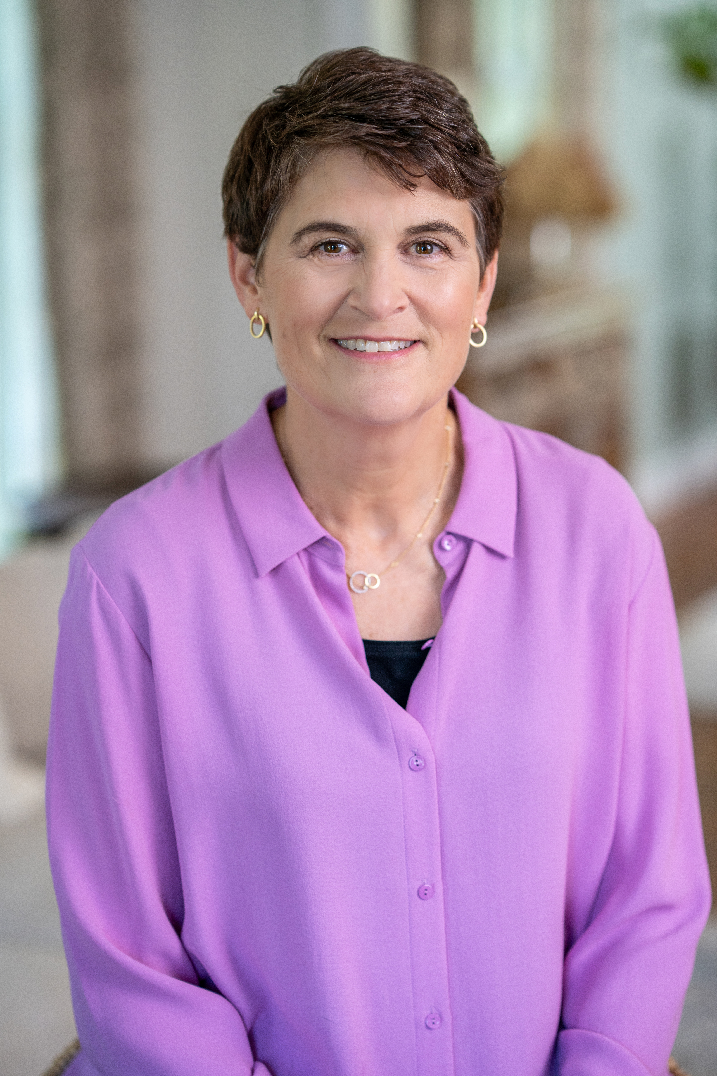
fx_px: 2539
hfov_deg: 16.1
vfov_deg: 23.9
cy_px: 538
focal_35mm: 85
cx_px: 358
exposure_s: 1/125
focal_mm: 85
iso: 400
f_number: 2
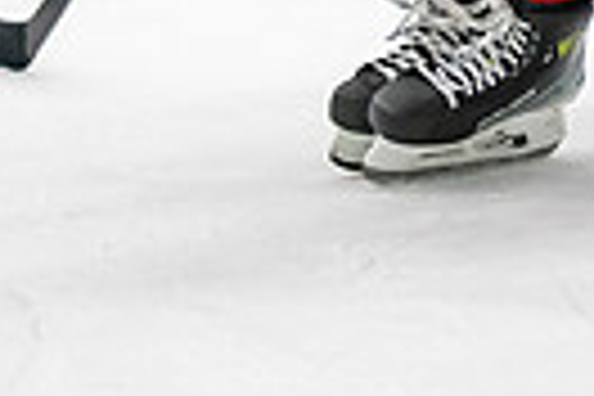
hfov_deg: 3.7
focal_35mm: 548
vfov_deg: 2.5
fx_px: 9041
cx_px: 945
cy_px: -489
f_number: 3.2
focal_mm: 95
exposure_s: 1/640
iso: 2000
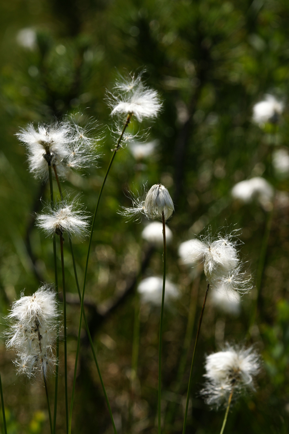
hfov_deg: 5.1
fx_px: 3251
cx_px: 144
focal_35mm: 270
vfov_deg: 7.6
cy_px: 217
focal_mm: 180
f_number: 8
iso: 160
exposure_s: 1/400
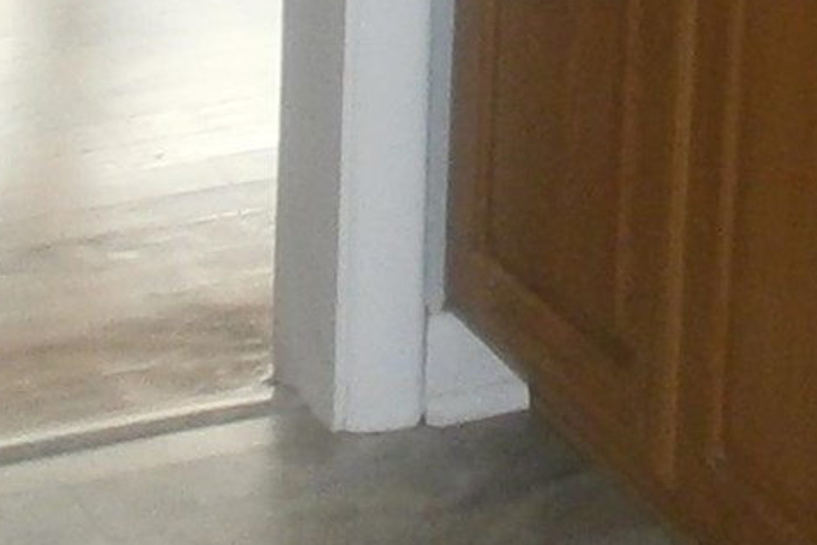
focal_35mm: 181
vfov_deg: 7.0
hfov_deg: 11.1
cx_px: 1017
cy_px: -929
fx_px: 4107
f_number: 2.9
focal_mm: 4.8
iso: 125
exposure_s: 1/30
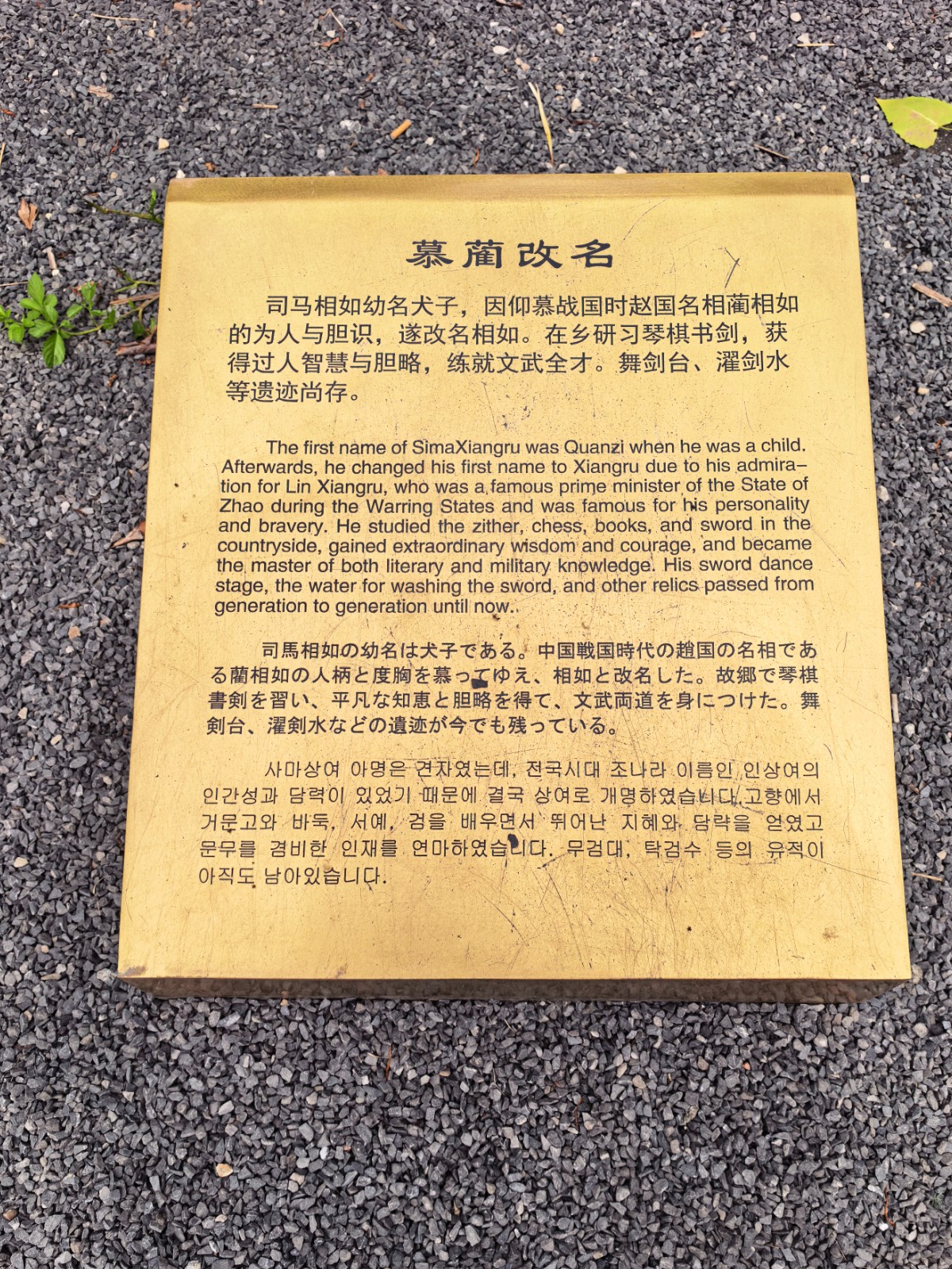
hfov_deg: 49.7
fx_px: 1026
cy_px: 694
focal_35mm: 28
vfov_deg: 63.3
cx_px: 501
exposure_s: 1/2849
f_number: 2
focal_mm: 6.98
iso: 50
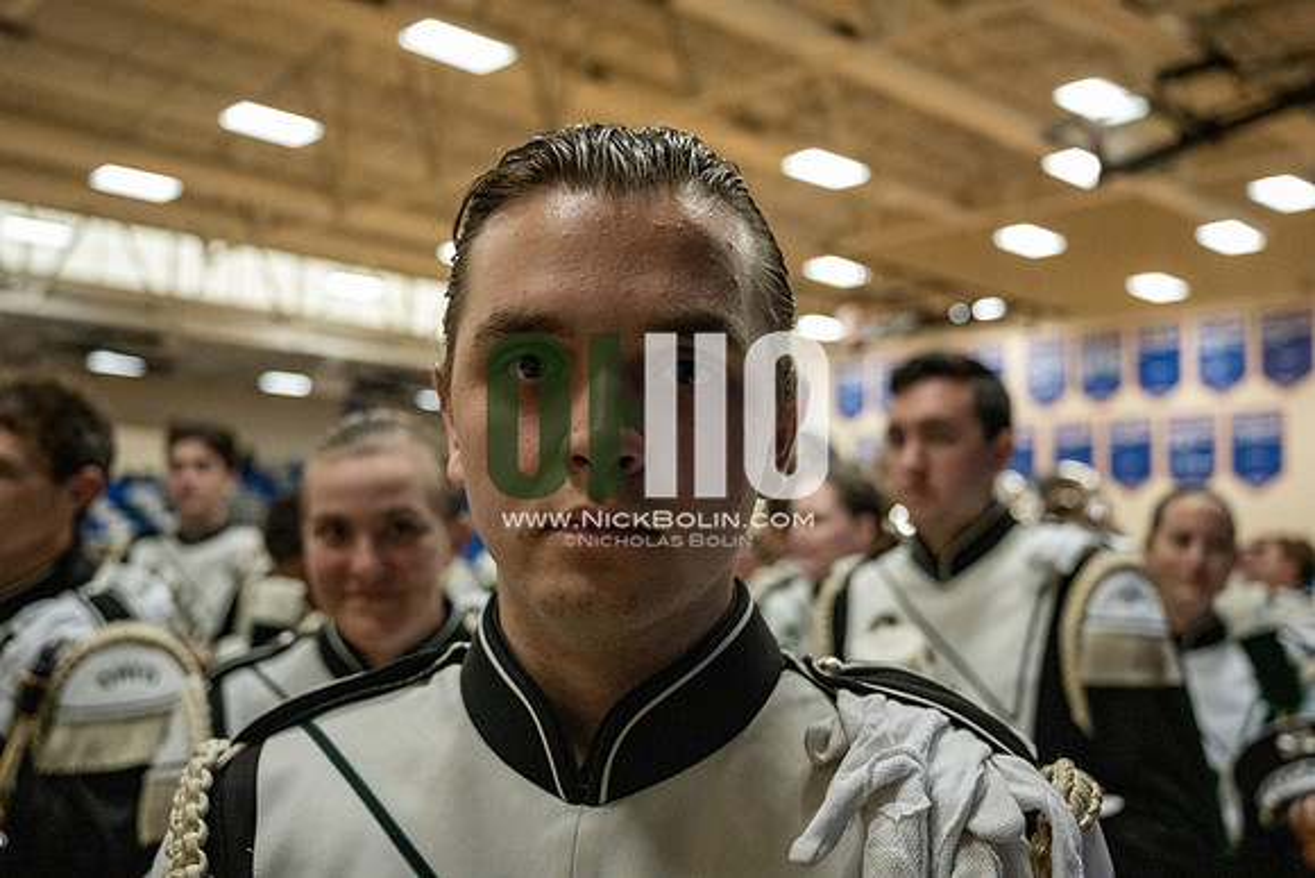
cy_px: 439
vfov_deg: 36.0
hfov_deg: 51.9
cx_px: 658
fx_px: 1352
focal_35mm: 37
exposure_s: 1/800
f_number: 4
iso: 8000
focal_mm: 37
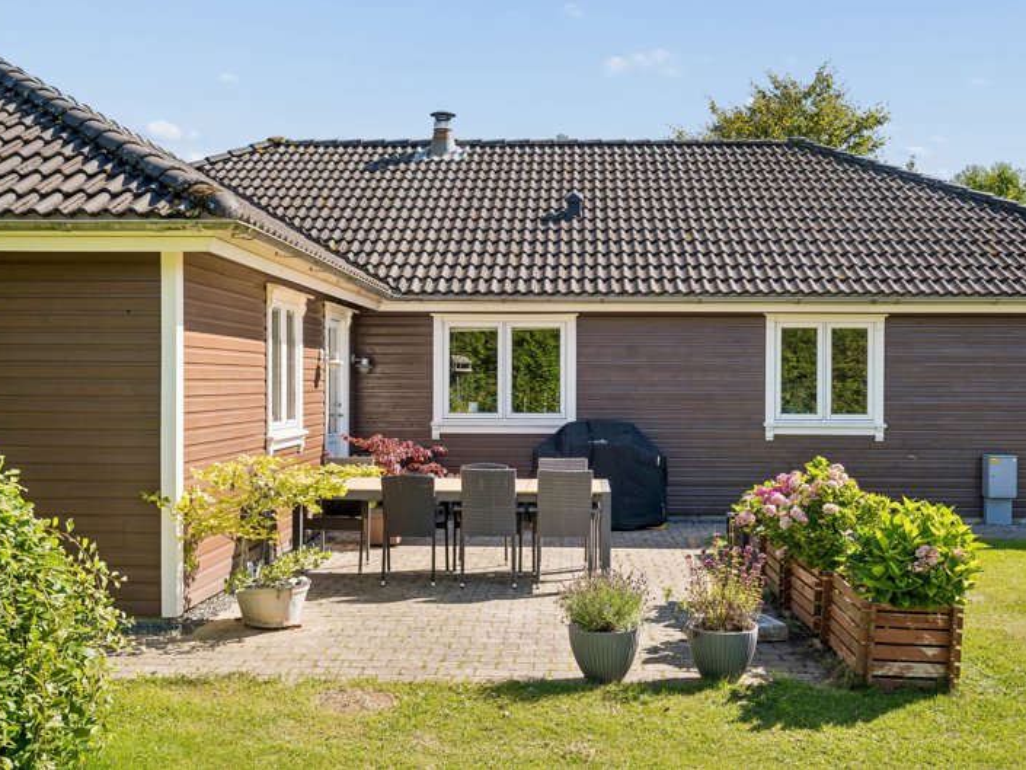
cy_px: 384
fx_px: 1067
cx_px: 565
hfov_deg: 51.3
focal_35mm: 36
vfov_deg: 39.7
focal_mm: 33
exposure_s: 1/160
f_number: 8
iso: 200
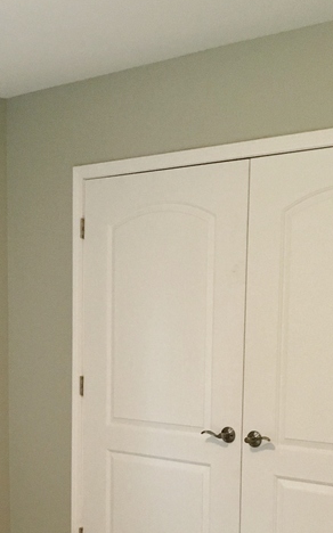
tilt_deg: -7.4
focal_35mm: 71
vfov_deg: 28.4
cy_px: 429
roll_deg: +1.1
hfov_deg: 17.5
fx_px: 1032
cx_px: -67
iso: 125
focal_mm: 4.15
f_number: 2.2
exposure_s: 1/30
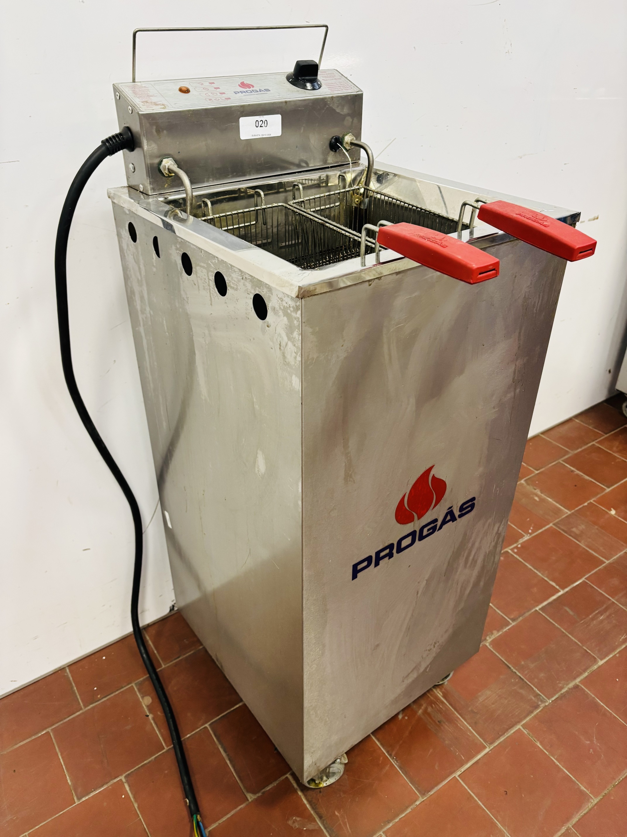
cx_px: 314
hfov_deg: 53.1
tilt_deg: -32.4
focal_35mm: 26
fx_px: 628
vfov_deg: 67.3
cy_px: 418
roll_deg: +0.6
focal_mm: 5.96
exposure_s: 1/50
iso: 250
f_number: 1.6
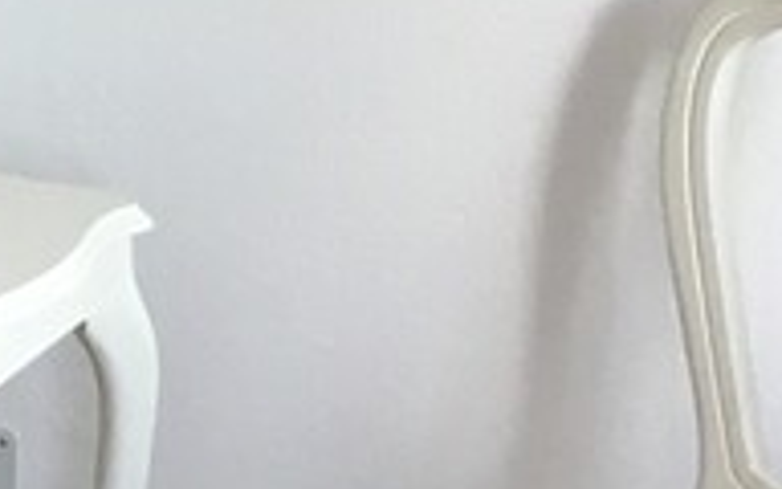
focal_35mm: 164
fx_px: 3495
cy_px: -318
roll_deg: +0.9
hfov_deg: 11.5
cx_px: -774
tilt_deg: -7.9
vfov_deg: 7.8
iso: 64
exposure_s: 1/33
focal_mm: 4.15
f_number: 2.2
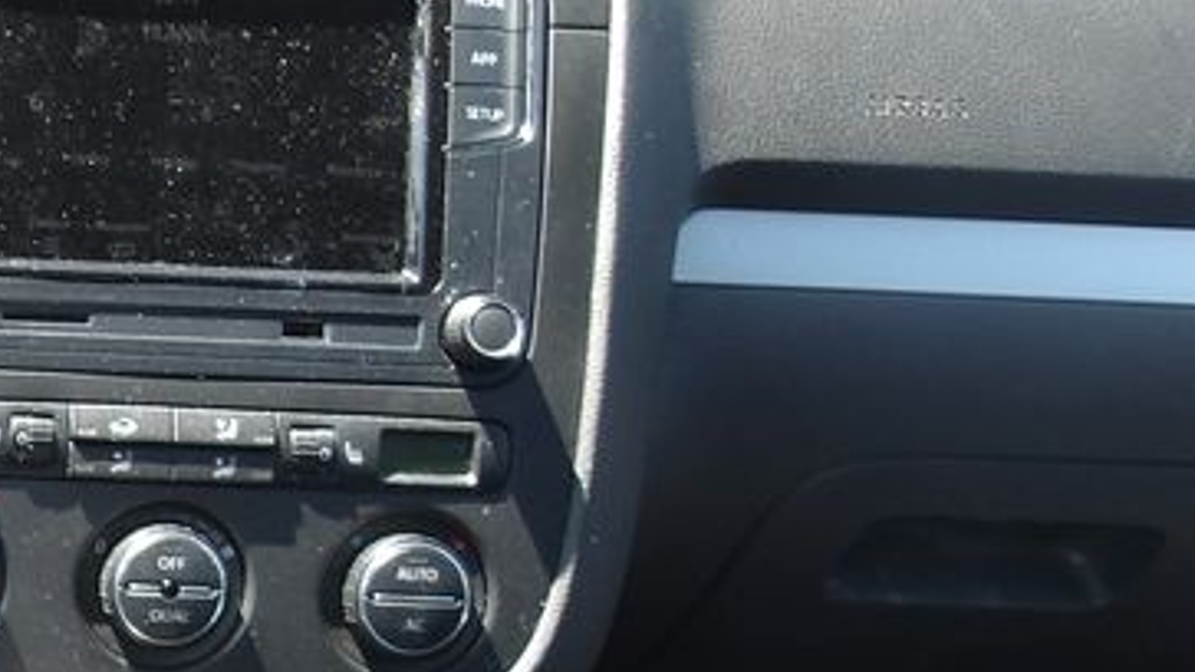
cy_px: 494
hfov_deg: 22.5
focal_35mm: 83
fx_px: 2629
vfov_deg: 14.5
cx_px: -415
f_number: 3
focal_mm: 4.9
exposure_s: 1/95
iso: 100
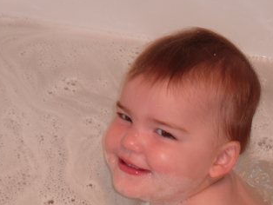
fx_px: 1286
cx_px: 163
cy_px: 128
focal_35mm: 163
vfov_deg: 9.1
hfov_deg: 12.1
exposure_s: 1/40
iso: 80
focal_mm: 21
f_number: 4.4
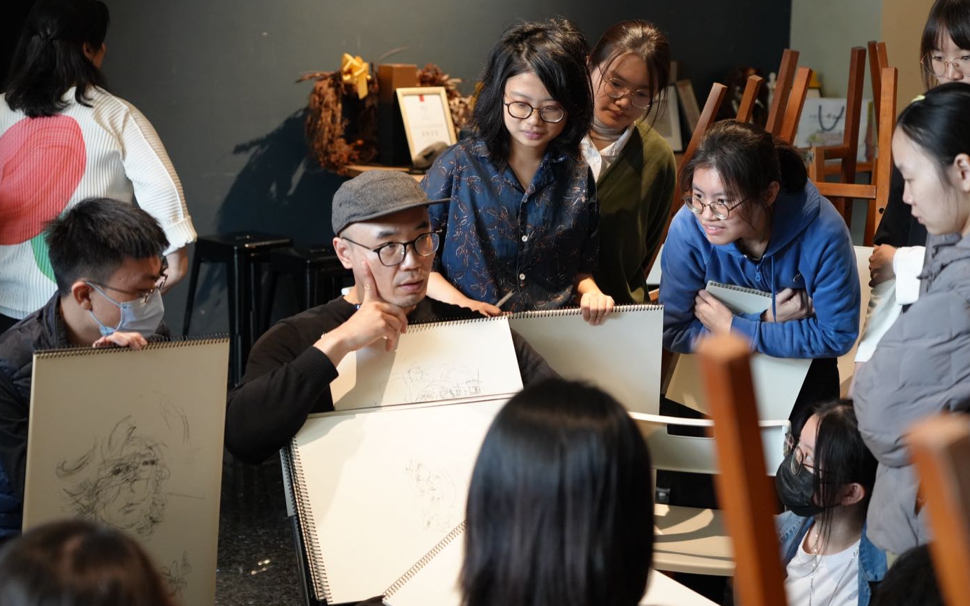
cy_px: 289
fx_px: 1718
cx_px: 488
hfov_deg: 31.5
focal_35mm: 65
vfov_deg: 20.0
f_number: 4
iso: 3200
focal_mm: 63
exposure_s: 1/160
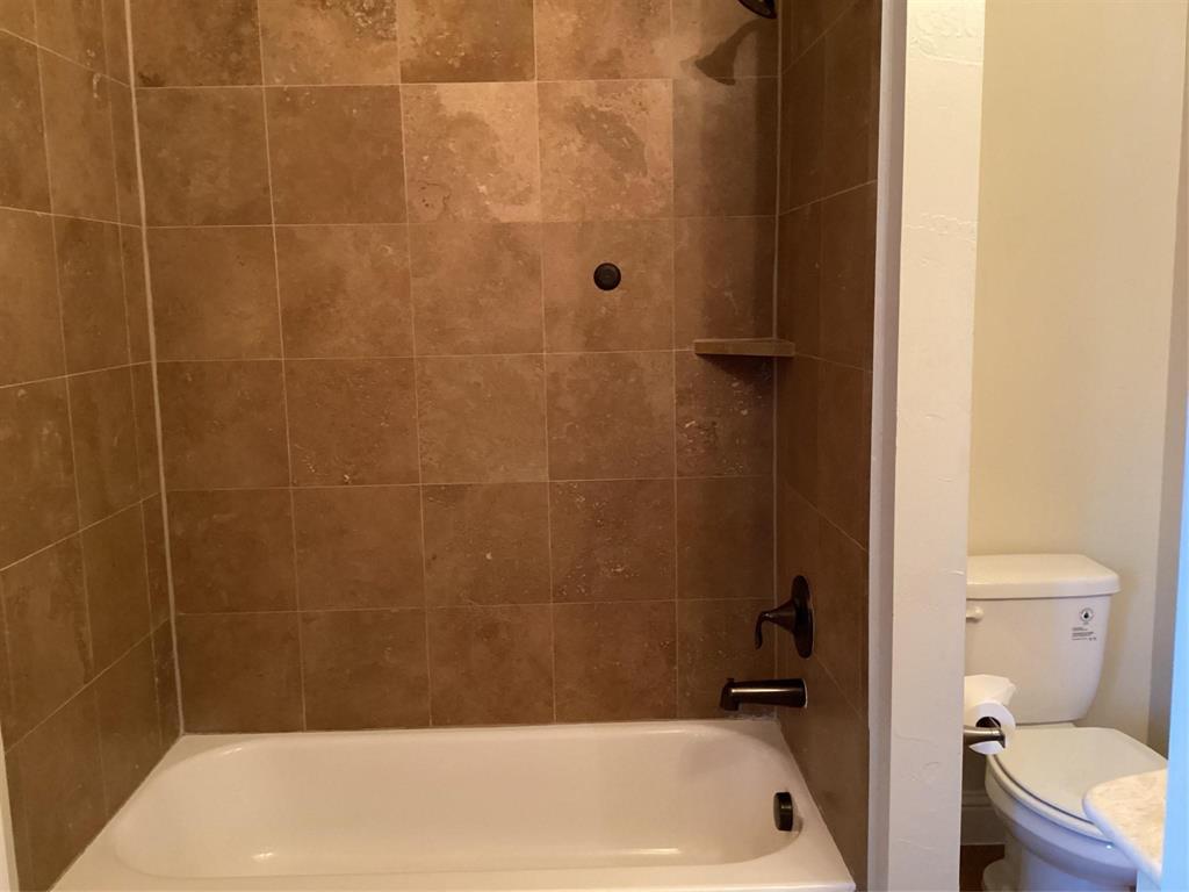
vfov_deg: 45.4
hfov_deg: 58.4
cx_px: 594
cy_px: 446
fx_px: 1065
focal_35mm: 31
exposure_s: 1/30
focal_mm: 3.3
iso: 400
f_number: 2.4
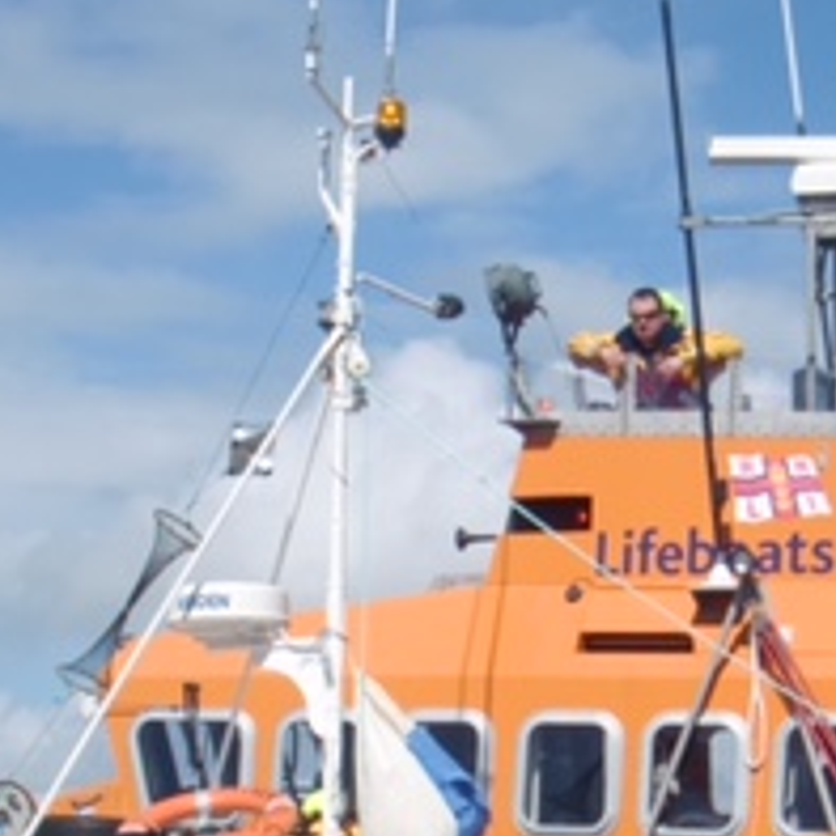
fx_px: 2978
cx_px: 662
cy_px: 734
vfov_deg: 15.8
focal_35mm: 109
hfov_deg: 15.9
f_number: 3.9
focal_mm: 6.66
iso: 64
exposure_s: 1/800
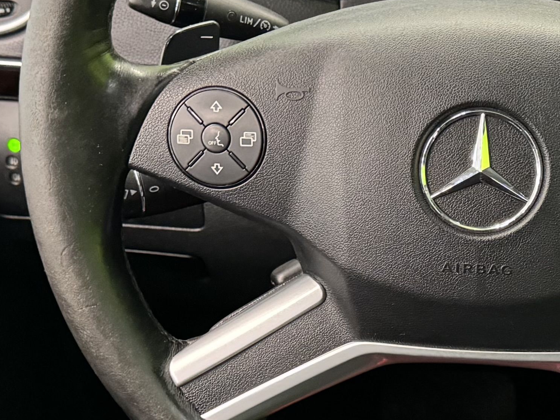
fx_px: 1489
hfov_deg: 20.9
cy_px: 352
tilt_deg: -33.6
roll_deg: -0.8
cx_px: 496
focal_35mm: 92
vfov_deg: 15.9
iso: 800
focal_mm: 6.76
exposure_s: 1/37
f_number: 1.78
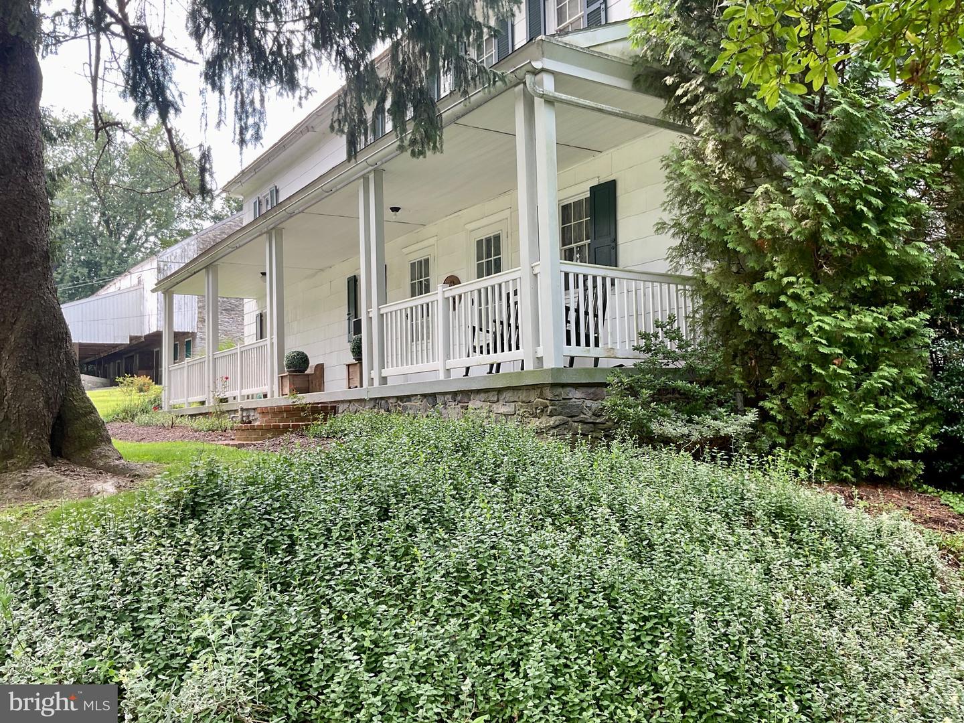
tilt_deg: +3.2
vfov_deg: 48.2
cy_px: 362
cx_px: 482
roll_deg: +0.3
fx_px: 808
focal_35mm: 29
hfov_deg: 61.7
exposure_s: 1/120
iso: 20
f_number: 1.8
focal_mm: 3
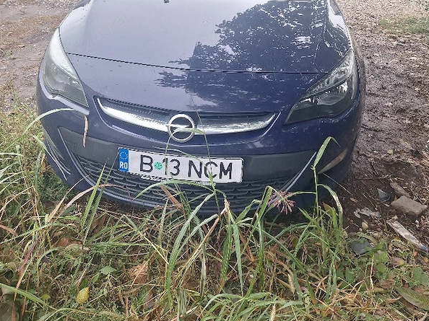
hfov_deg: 58.4
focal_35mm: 31
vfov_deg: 43.2
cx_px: 215
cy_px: 63
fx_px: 384
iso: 50
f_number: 1.8
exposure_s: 1/50
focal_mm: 5.54
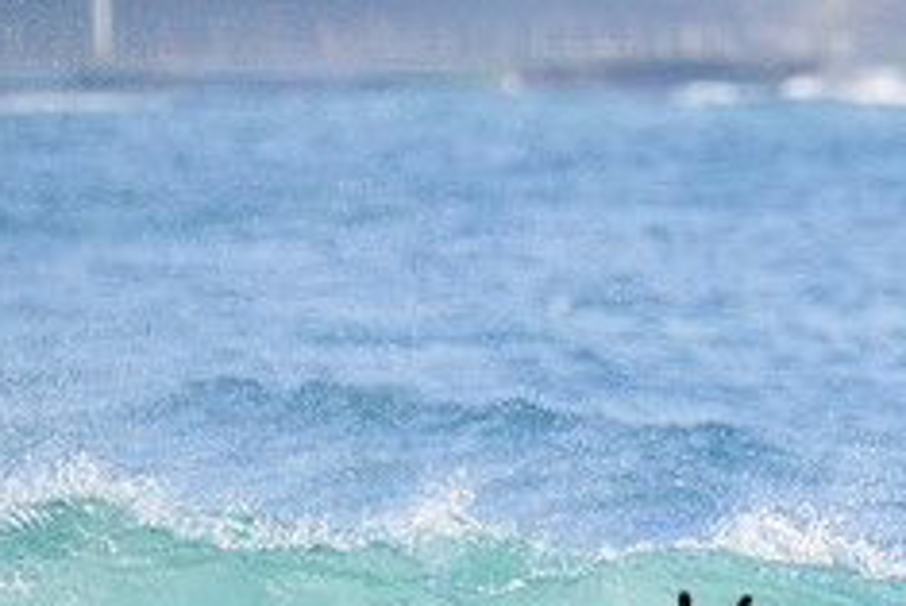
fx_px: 57161
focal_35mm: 2270
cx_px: 919
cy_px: 519
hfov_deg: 0.9
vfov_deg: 0.6
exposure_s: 1/2000
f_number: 13
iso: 1800
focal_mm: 800
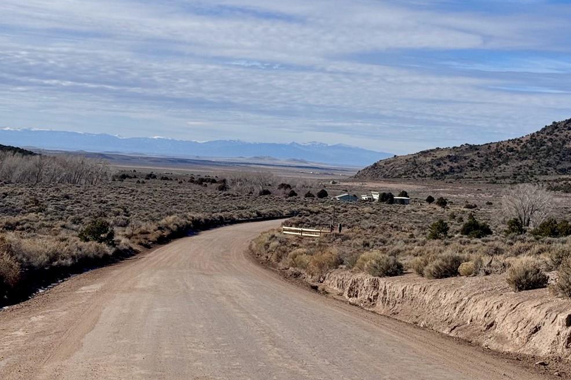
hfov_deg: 25.1
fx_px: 1284
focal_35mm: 81
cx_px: 315
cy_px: 211
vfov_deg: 16.8
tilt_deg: -3.6
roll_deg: -3.7
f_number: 1.78
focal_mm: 6.76
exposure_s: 1/7937
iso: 64
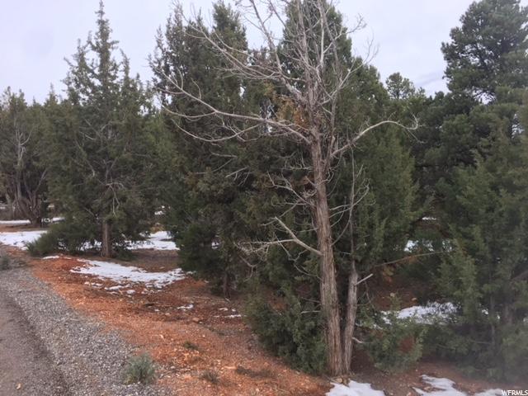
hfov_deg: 61.7
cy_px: 198
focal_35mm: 29
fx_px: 442
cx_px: 264
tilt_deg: -1.6
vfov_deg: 48.2
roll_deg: +2.9
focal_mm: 4.15
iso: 40
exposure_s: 1/120
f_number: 2.2
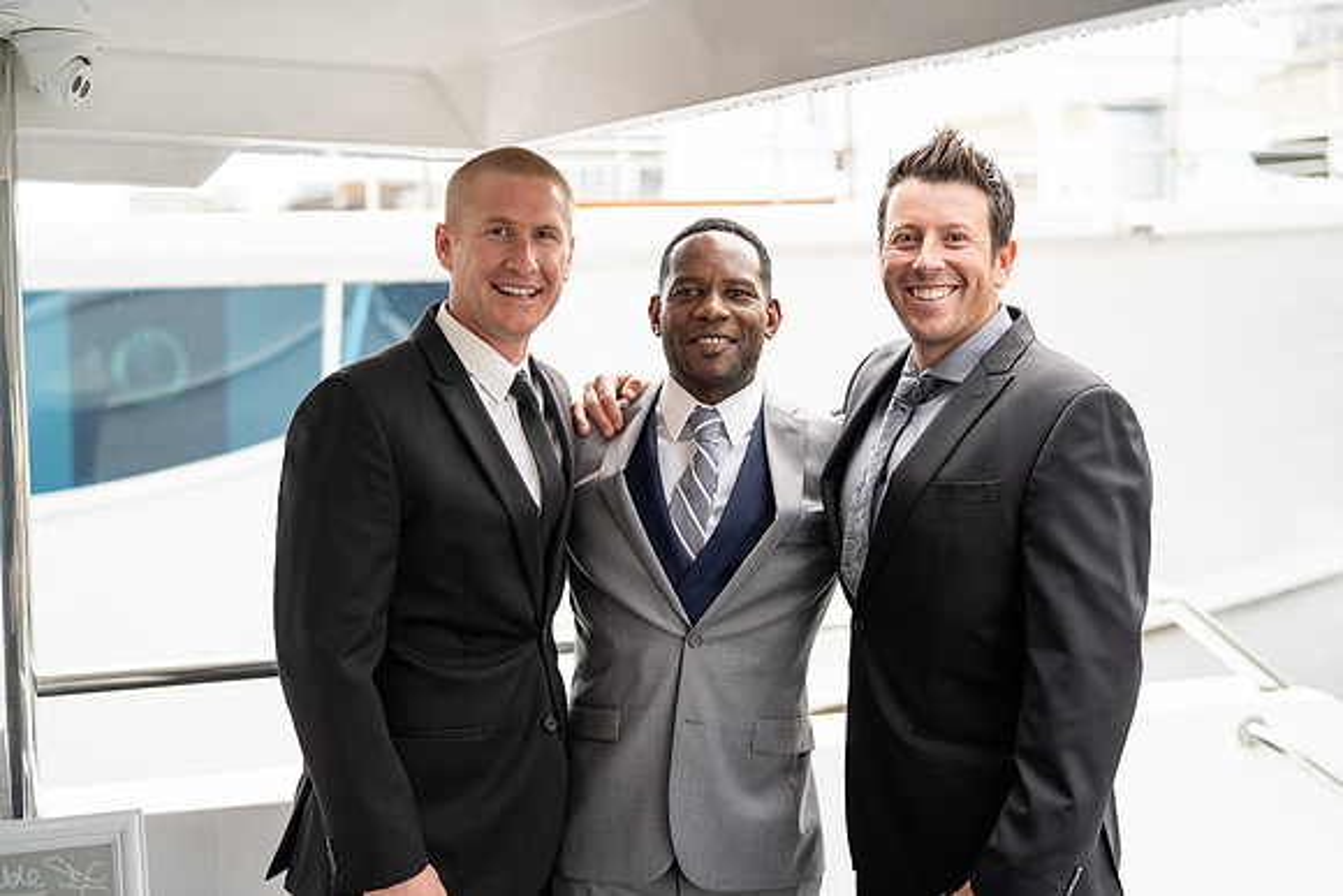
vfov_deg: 27.0
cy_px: 448
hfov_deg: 39.6
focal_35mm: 50
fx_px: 1866
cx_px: 672
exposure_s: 1/400
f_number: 2
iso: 320
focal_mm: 50
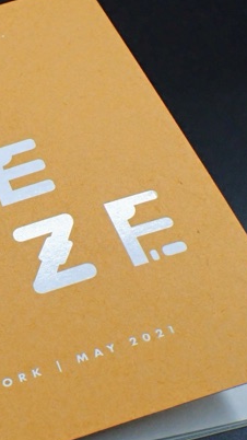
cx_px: -17
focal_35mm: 65
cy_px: 267
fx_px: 757
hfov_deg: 17.9
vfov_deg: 32.3
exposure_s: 1/200
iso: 320
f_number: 9
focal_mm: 5.4
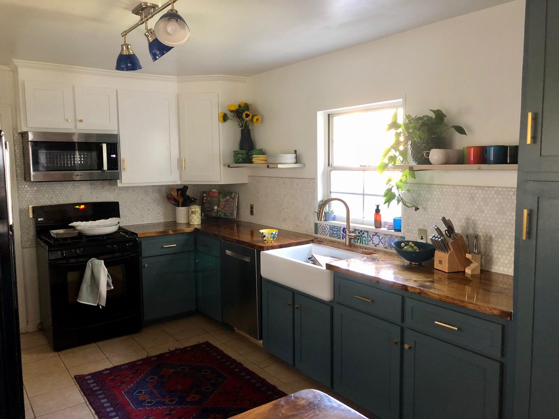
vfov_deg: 49.7
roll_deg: +0.5
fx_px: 452
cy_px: 210
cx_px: 280
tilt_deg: -6.2
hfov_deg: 63.4
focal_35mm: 28
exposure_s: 1/12
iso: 100
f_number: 1.8
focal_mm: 3.99
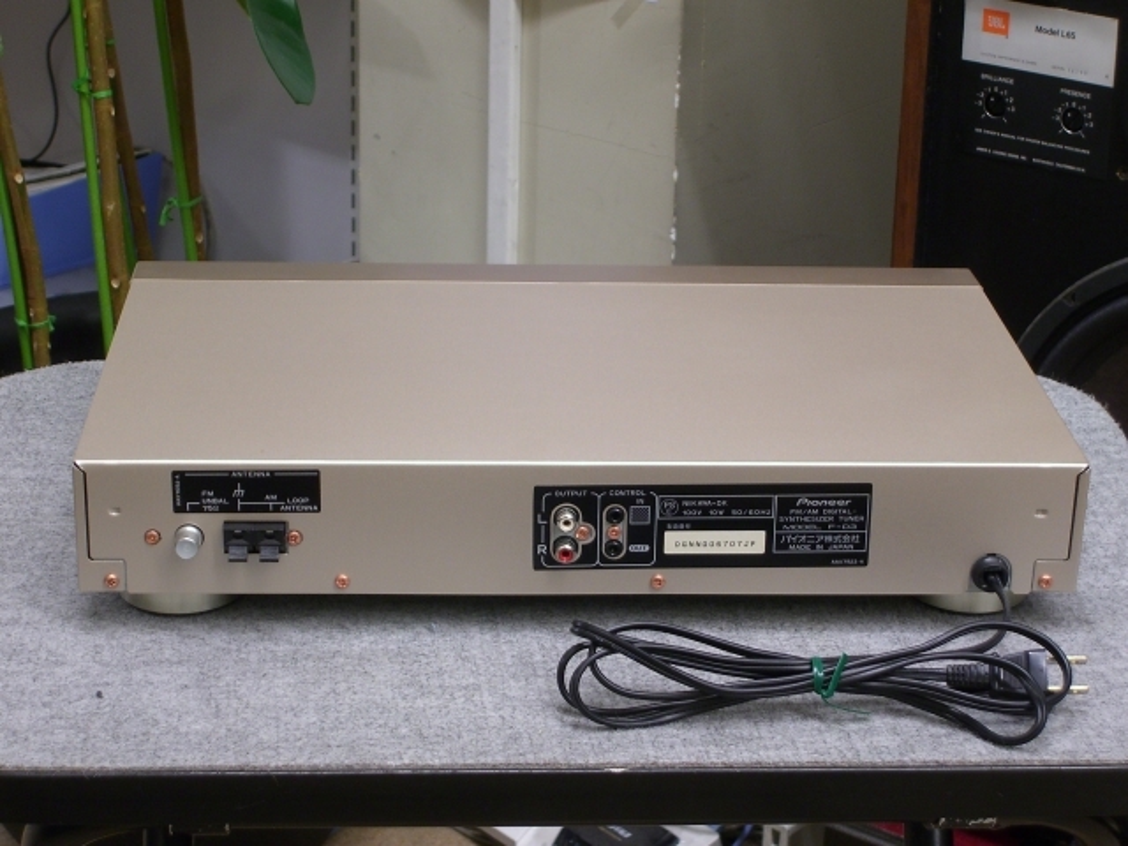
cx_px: 564
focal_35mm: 80
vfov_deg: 18.4
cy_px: 423
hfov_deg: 24.4
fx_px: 2607
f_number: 4.4
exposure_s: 1/6
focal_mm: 16.6
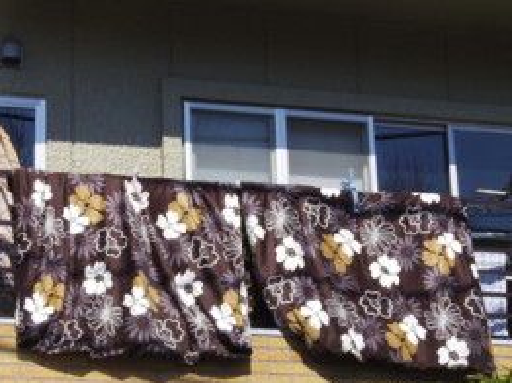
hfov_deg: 17.1
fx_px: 1699
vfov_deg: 12.9
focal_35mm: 115
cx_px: 199
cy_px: 234
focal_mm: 8.5
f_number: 5
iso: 200
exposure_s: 1/1250
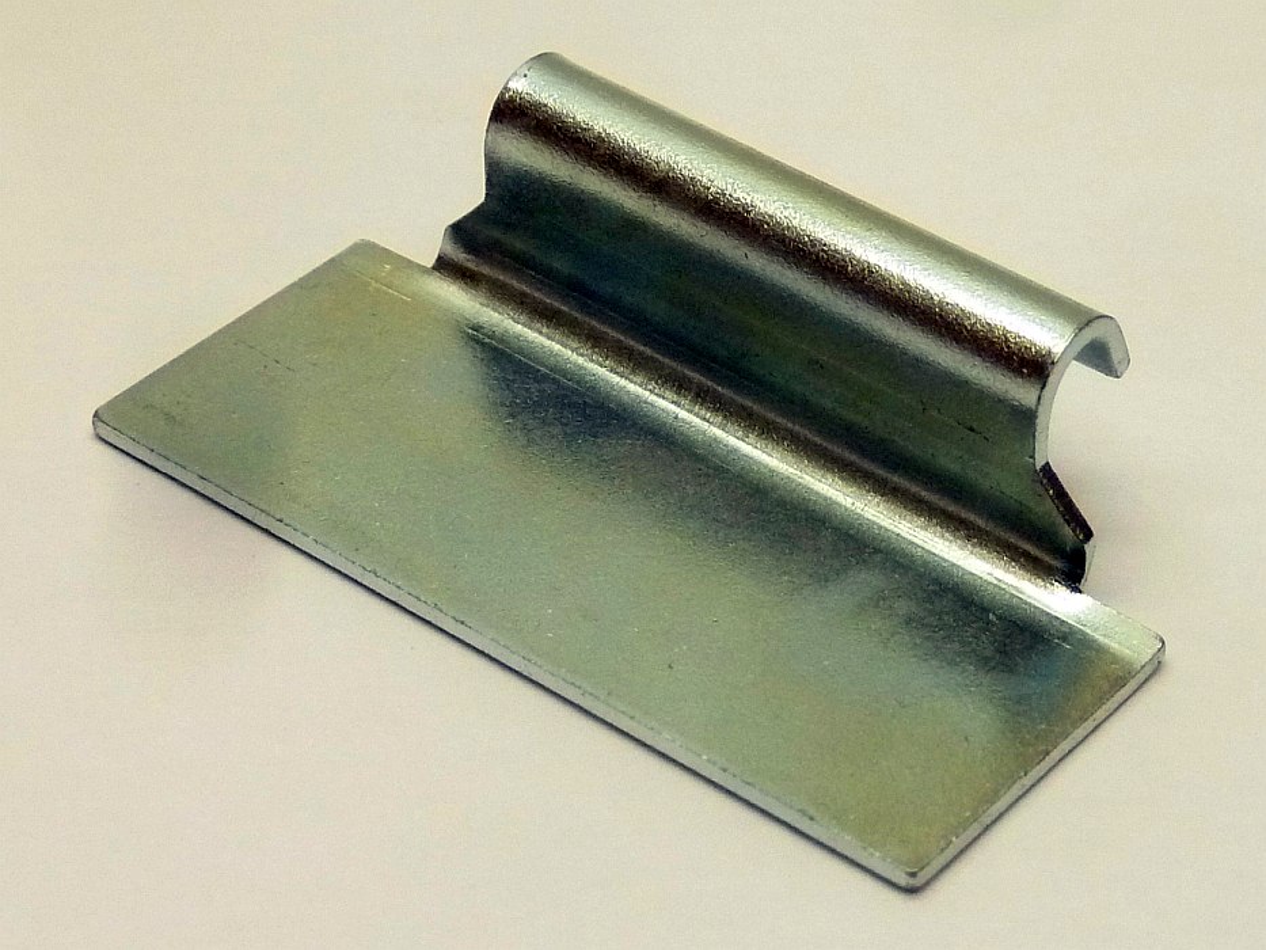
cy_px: 475
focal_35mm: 48
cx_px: 633
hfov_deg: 39.7
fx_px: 1756
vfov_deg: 30.3
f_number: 3.8
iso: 320
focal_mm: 7.9
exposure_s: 1/30
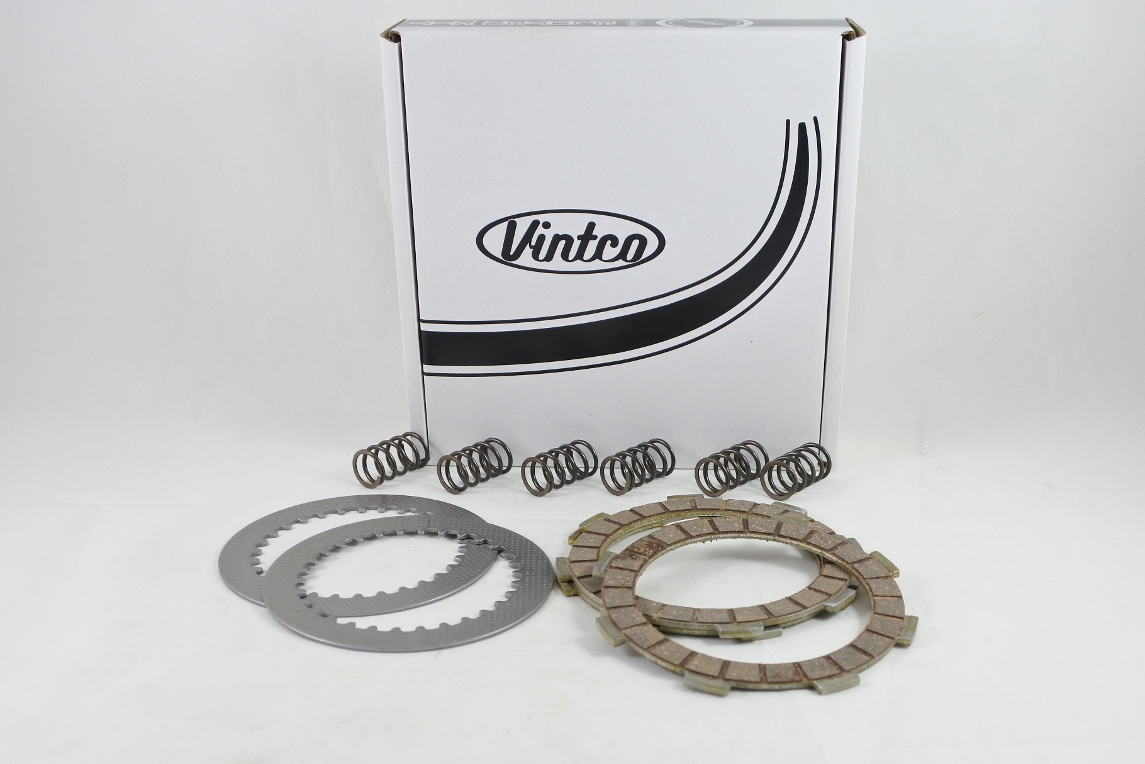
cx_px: 572
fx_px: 1081
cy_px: 382
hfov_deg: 55.8
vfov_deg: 38.9
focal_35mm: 34
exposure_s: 1/125
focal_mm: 12.6
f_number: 3.8
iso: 400
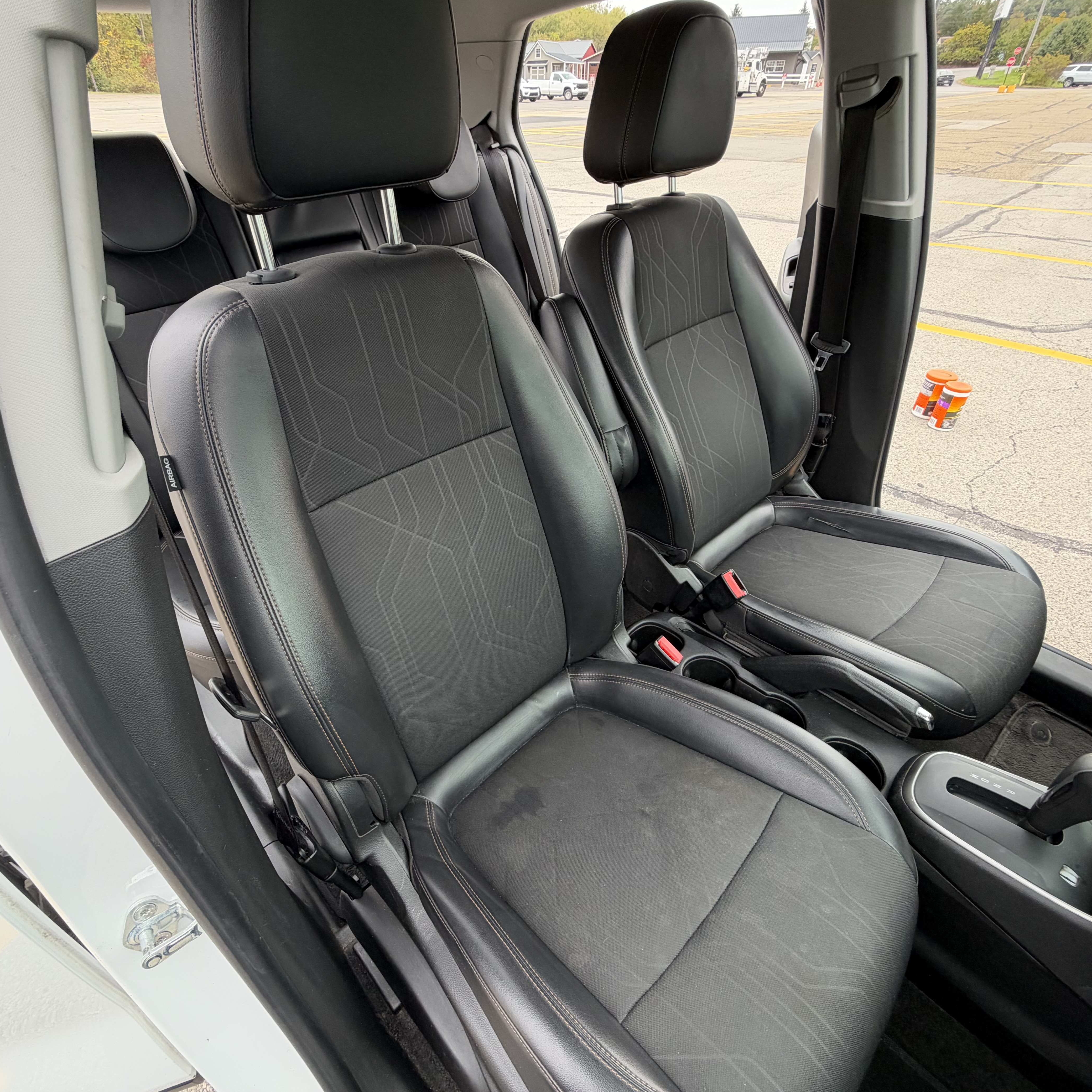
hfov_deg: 83.9
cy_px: 534
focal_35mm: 17
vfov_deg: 84.0
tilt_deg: -37.1
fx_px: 607
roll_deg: +1.8
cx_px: 518
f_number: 2.2
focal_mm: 2.22
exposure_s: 1/121
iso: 125
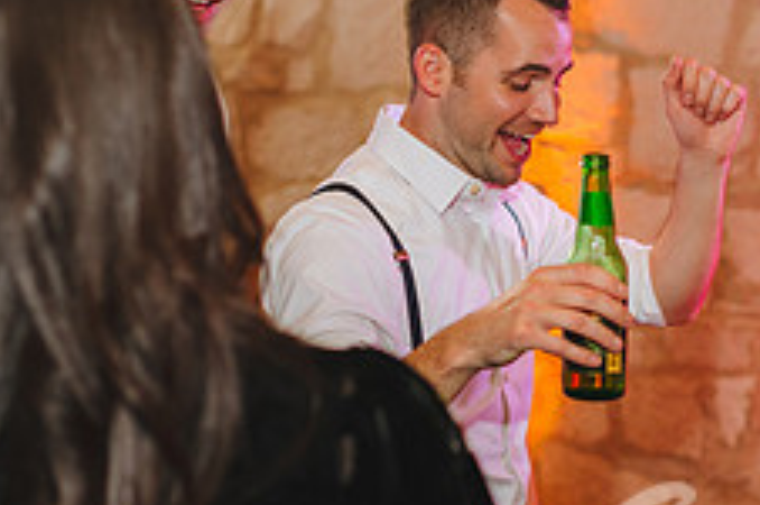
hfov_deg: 22.6
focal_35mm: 90
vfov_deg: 15.1
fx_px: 1897
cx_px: 501
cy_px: 291
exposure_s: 1/200
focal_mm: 35
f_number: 2.5
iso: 800
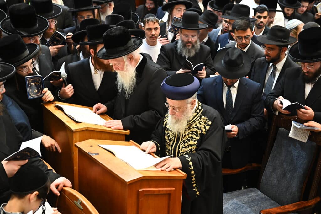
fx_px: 490
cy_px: 107
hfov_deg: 36.3
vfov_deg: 24.6
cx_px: 160
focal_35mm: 55
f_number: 4
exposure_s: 1/125
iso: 3200
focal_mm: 55
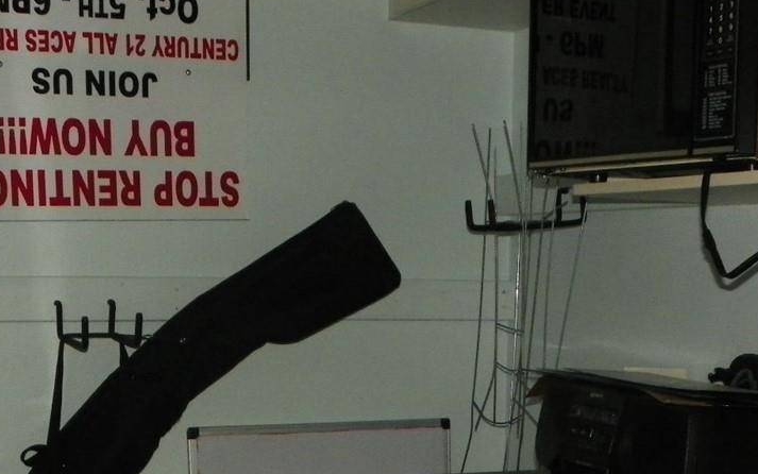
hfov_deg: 29.8
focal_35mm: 69
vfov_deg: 18.1
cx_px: 400
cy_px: 542
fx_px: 1426
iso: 200
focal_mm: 5.2
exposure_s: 1/125
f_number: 2.8
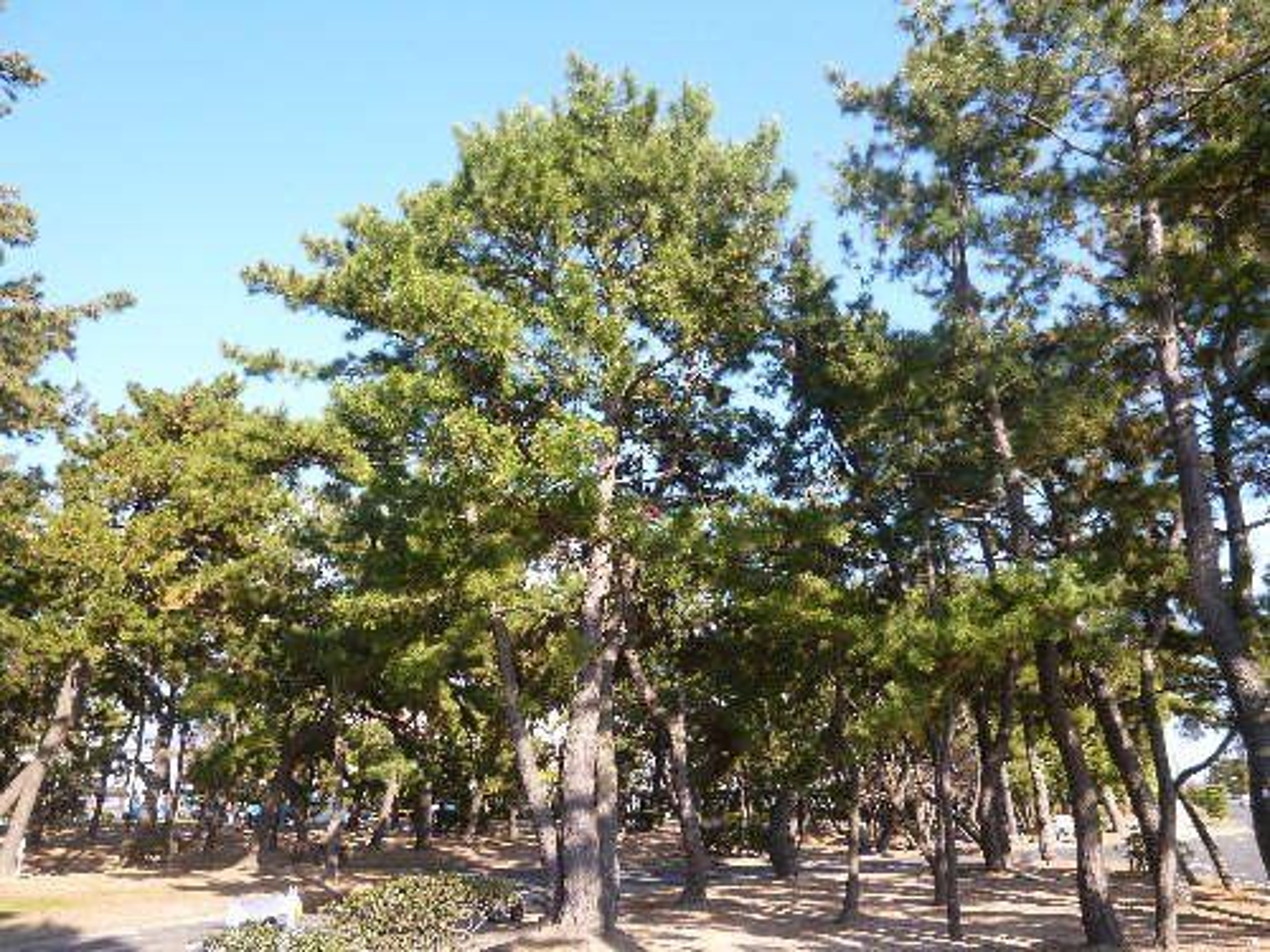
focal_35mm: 24
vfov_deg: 56.8
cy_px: 476
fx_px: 881
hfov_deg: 71.6
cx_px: 635
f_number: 2.5
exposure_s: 1/400
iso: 100
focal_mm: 4.3
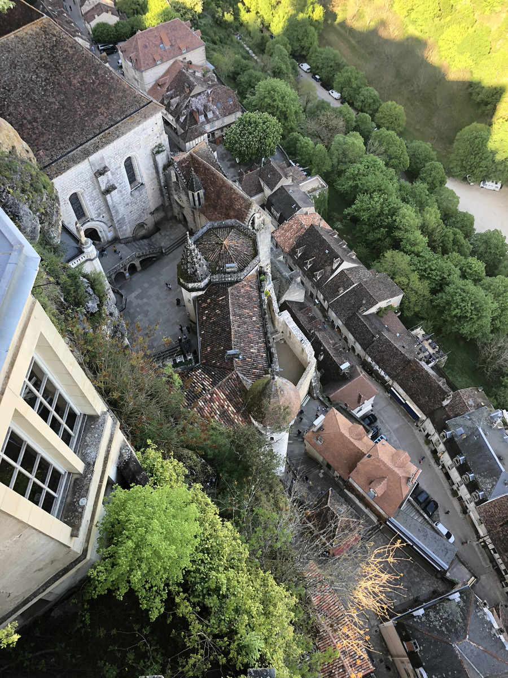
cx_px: 254
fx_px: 548
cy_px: 339
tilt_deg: -59.6
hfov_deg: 49.7
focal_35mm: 28
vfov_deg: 63.4
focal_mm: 4
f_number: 1.8
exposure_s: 1/120
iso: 32
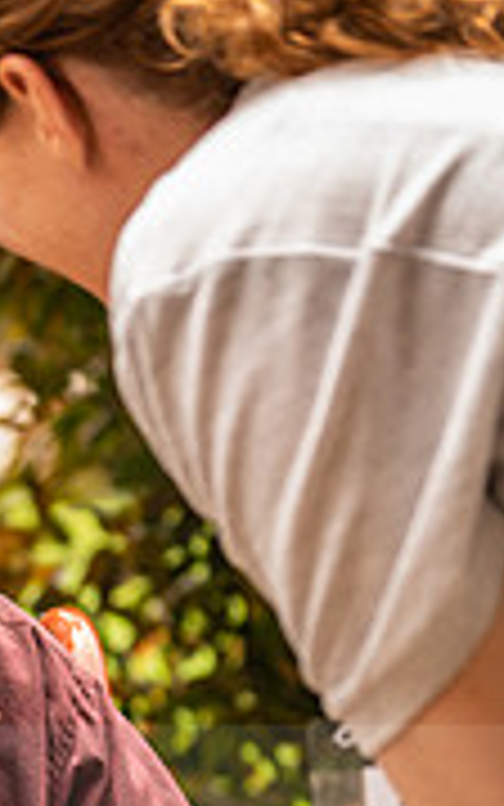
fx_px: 5622
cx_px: -90
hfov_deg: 5.1
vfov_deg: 8.1
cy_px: 950
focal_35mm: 256
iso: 100
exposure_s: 1/160
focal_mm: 100
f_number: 4
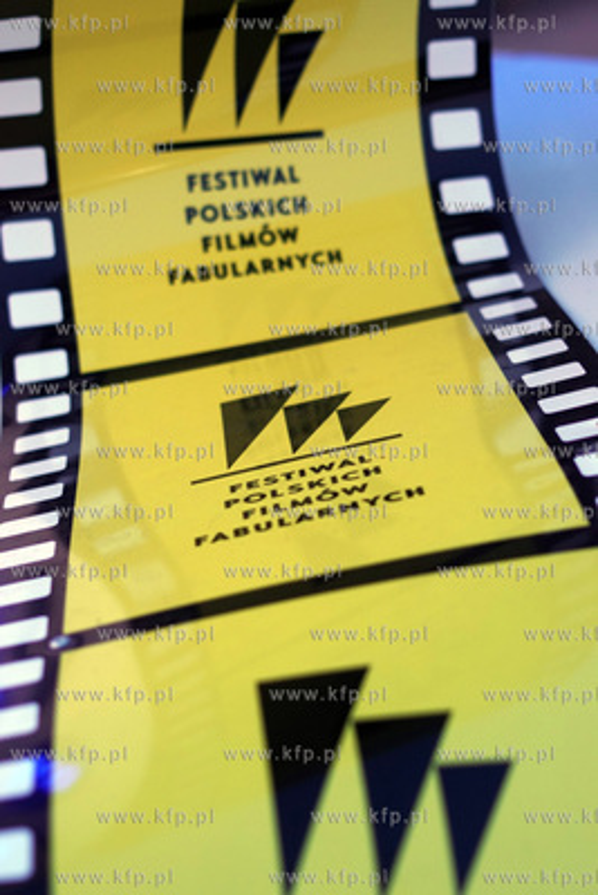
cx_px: 299
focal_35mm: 75
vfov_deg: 27.0
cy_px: 448
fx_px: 1867
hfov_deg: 18.2
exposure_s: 1/60
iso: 640
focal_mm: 50
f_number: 2.2
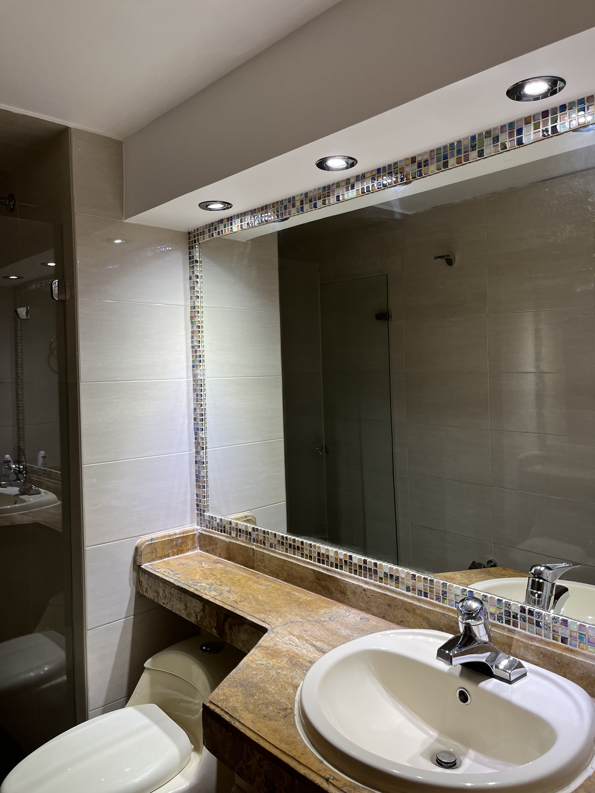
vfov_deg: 67.3
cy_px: 396
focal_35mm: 26
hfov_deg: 53.1
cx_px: 298
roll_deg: +2.0
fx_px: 596
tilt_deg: -2.6
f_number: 1.6
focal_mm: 5.1
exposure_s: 1/120
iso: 125
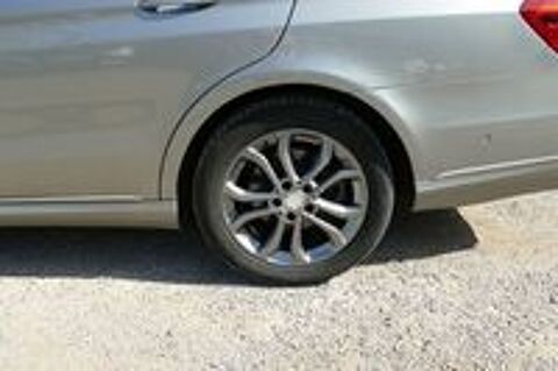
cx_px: 279
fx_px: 542
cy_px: 186
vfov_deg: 37.8
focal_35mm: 35
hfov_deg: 54.5
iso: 125
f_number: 3.1
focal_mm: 12.9
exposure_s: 1/800
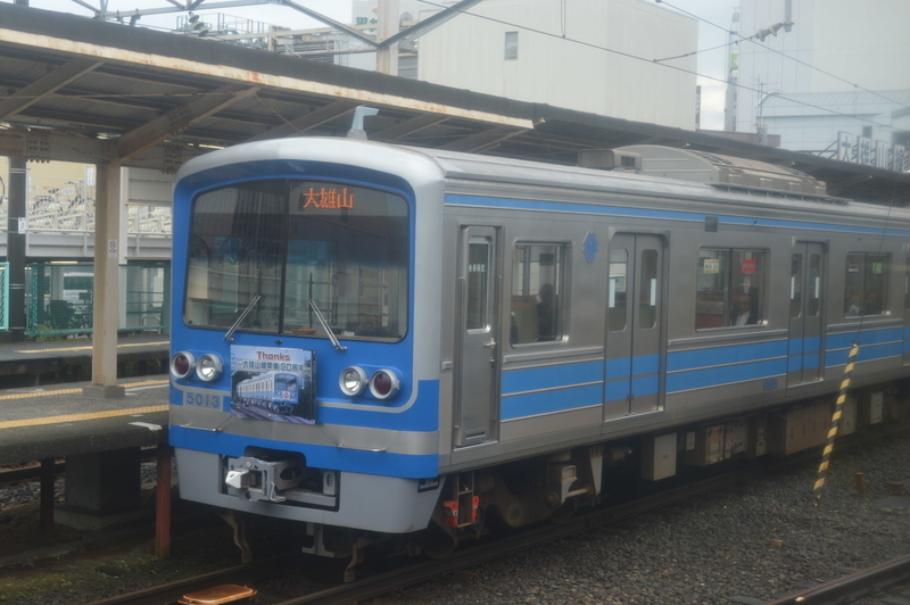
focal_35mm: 57
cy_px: 302
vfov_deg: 23.7
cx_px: 455
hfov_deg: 35.1
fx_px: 1440
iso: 220
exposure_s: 1/125
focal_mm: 38
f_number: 5.6
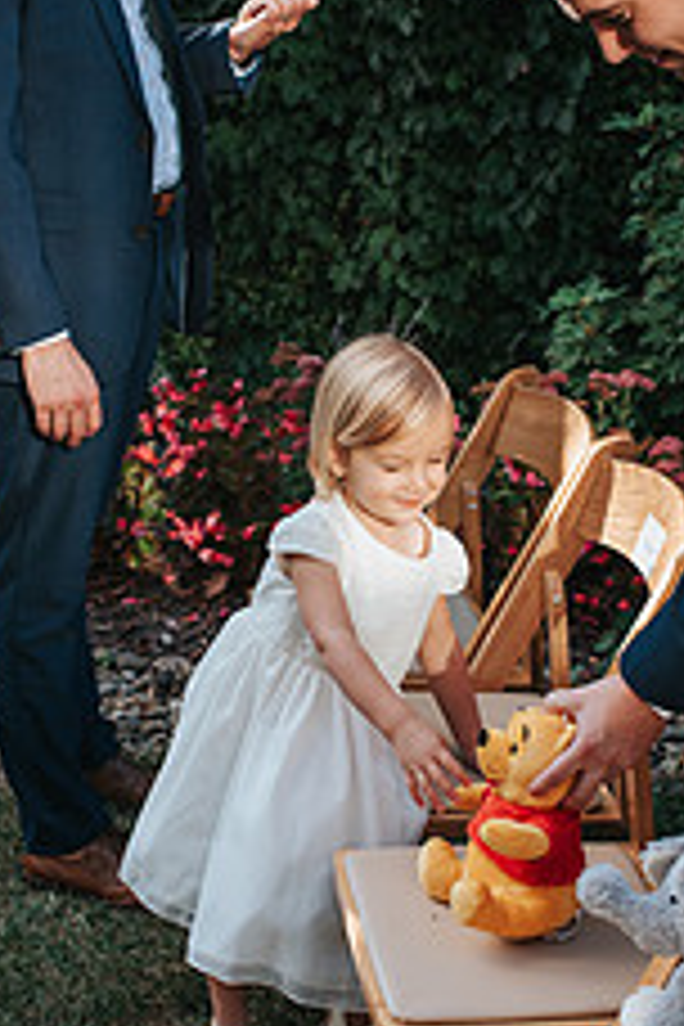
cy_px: 590
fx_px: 1966
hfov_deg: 19.7
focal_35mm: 69
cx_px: 432
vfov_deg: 29.2
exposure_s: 1/1250
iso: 900
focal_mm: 35
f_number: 4
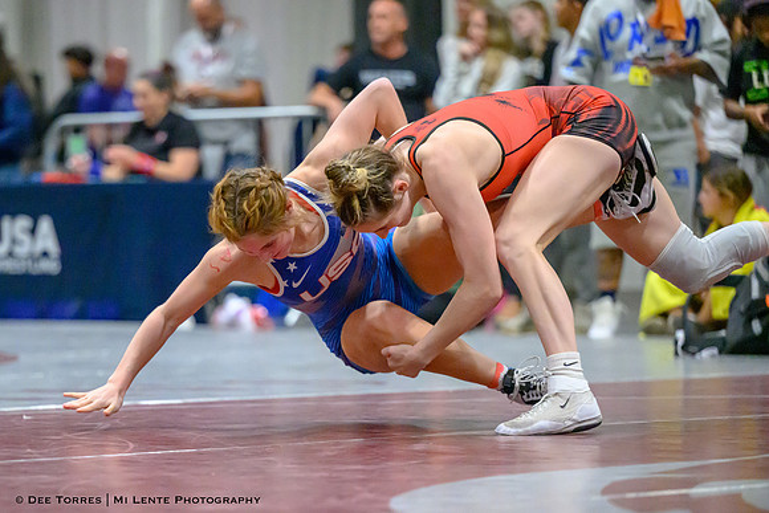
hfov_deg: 10.4
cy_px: 318
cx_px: 283
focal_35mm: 197
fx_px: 4219
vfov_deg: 7.0
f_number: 2.8
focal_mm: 155
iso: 14400
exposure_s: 1/800
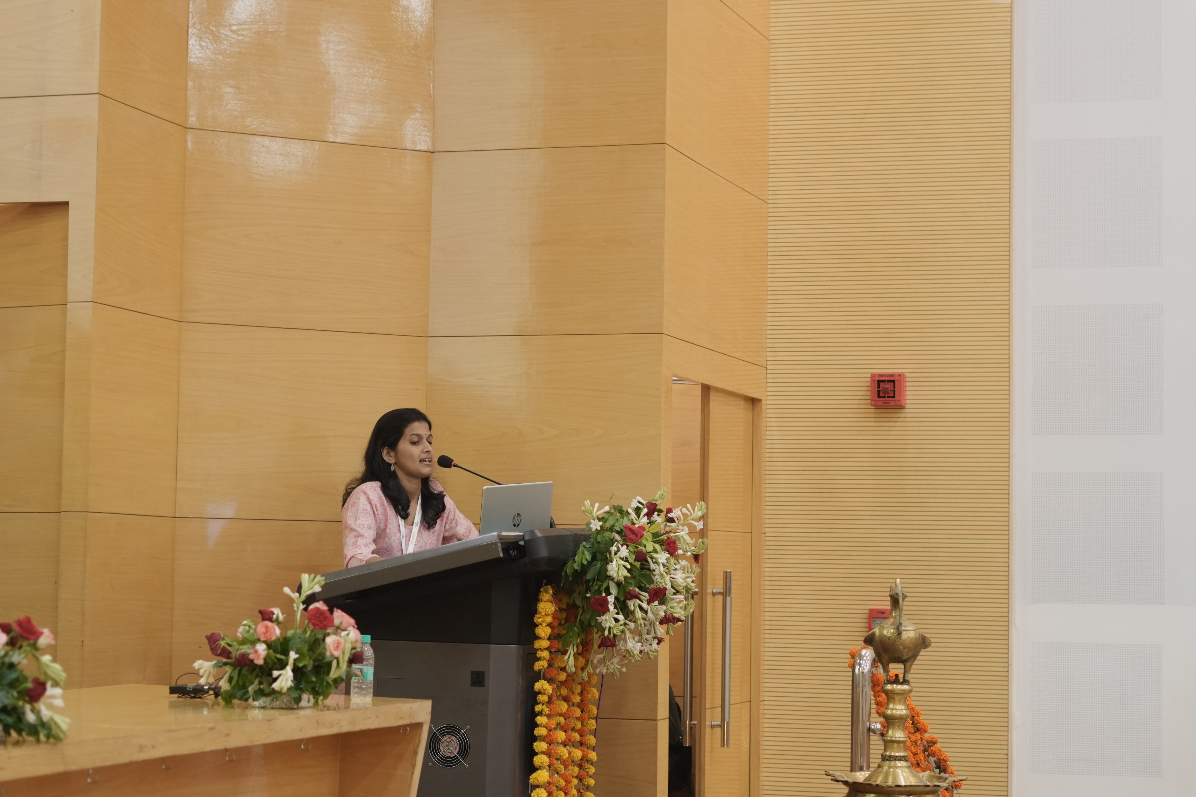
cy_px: 398
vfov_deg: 18.2
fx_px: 2491
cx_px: 598
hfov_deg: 27.0
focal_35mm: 75
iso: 1250
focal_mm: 50
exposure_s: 1/160
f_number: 2.5
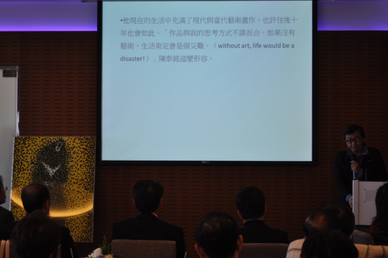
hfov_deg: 22.4
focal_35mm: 91
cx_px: 190
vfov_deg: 15.0
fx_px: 979
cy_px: 123
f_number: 5.6
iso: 400
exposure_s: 1/60
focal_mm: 52
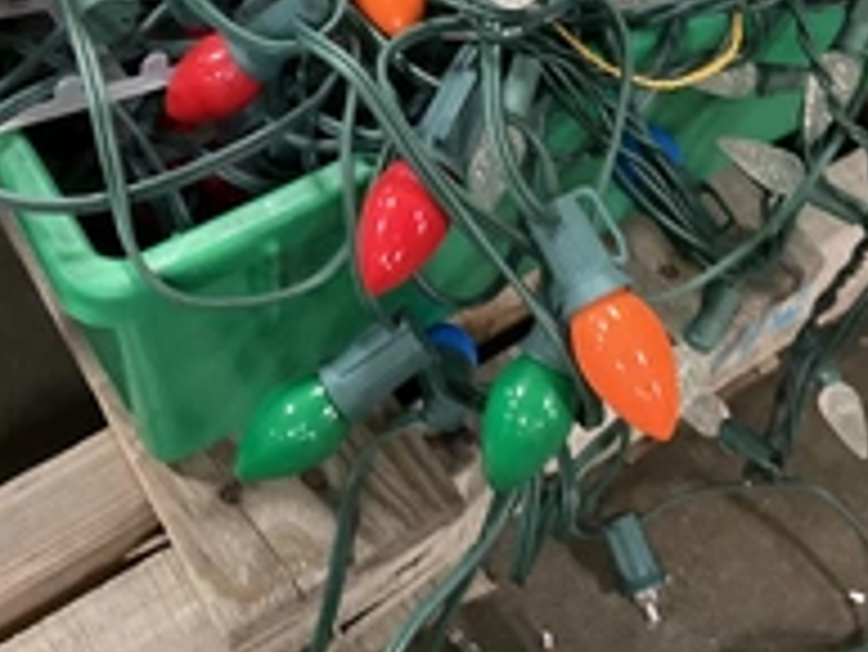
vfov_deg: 23.6
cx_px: 409
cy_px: 36
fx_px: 1505
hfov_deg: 32.2
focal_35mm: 60
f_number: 1.8
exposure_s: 1/30
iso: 400
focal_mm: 3
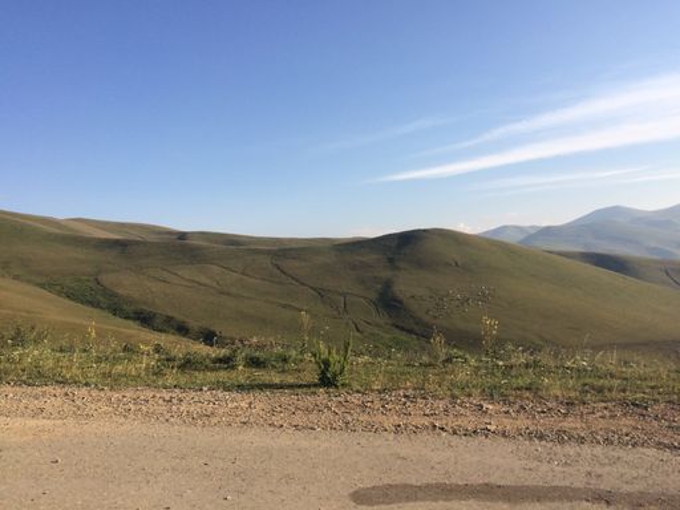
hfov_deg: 61.7
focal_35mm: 29
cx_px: 340
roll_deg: +2.9
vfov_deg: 48.2
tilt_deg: -4.2
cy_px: 255
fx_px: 570
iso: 32
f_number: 2.2
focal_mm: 4.15
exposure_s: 1/1709
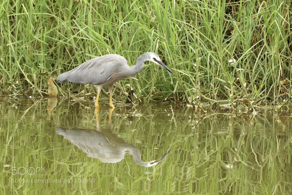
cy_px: 98
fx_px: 4056
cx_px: 146
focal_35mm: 500
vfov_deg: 2.8
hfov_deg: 4.1
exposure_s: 1/640
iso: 720
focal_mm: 500
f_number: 5.6
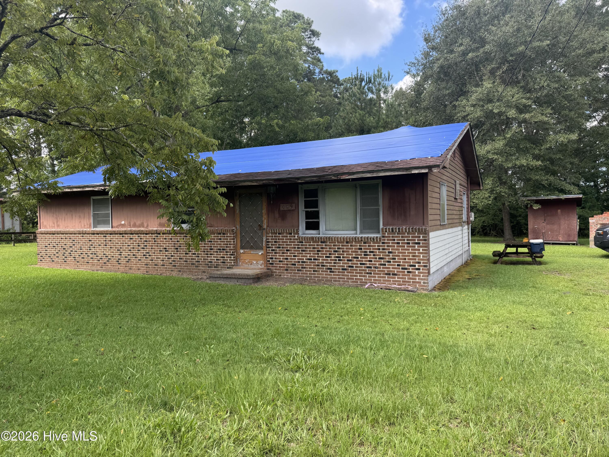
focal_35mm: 24
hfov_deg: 71.6
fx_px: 422
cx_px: 304
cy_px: 228
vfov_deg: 56.8
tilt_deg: -1.2
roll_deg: +1.3
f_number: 1.78
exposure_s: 1/693
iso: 80
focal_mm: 6.76
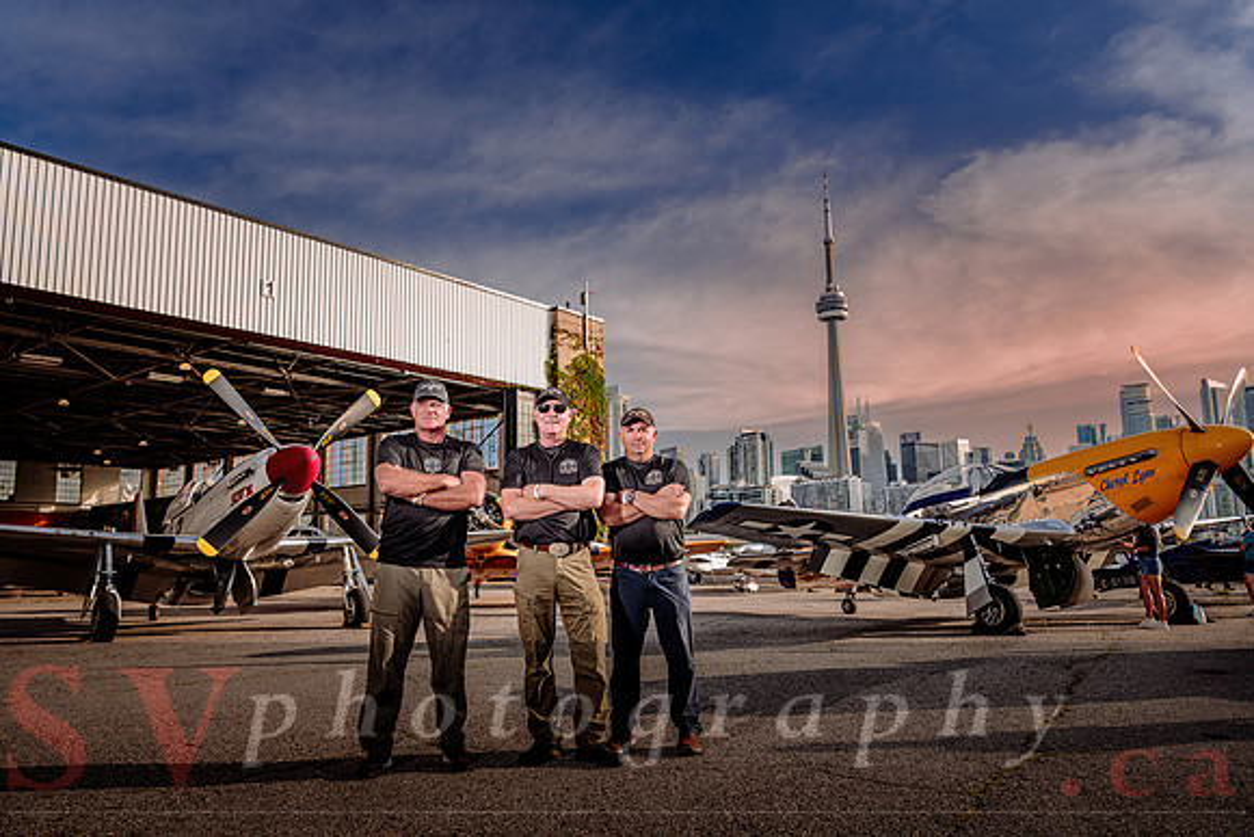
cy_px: 418
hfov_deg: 67.4
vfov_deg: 48.0
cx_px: 627
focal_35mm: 27
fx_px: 941
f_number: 5.6
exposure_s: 1/250
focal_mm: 27
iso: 64
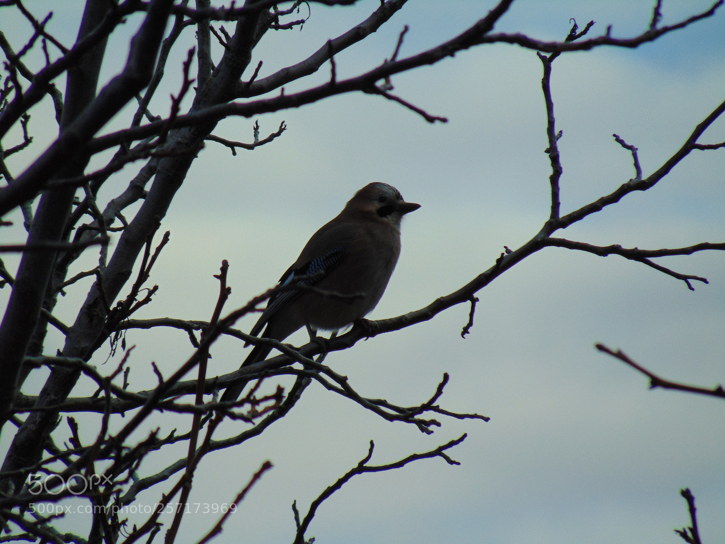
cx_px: 362
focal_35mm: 876
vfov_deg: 1.7
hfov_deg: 2.3
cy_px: 272
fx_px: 18347
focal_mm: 157.1
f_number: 5.9
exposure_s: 1/320
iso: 80
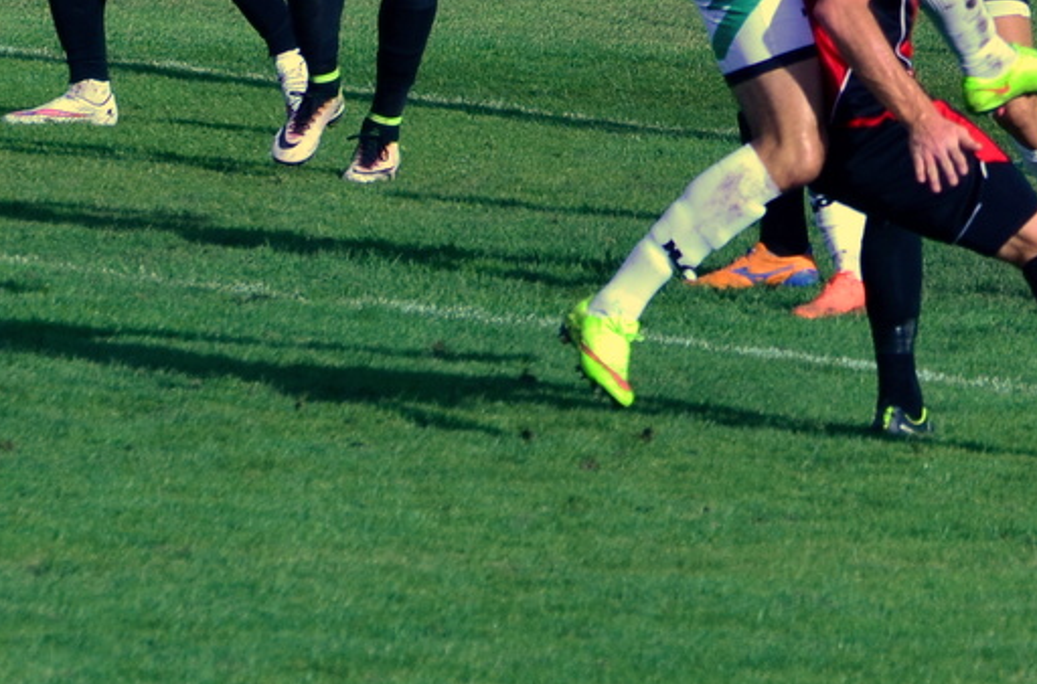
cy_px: -41
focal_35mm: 738
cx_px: 1011
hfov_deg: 2.8
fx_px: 21193
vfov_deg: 1.9
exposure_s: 1/1250
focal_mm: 210
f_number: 6.3
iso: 200
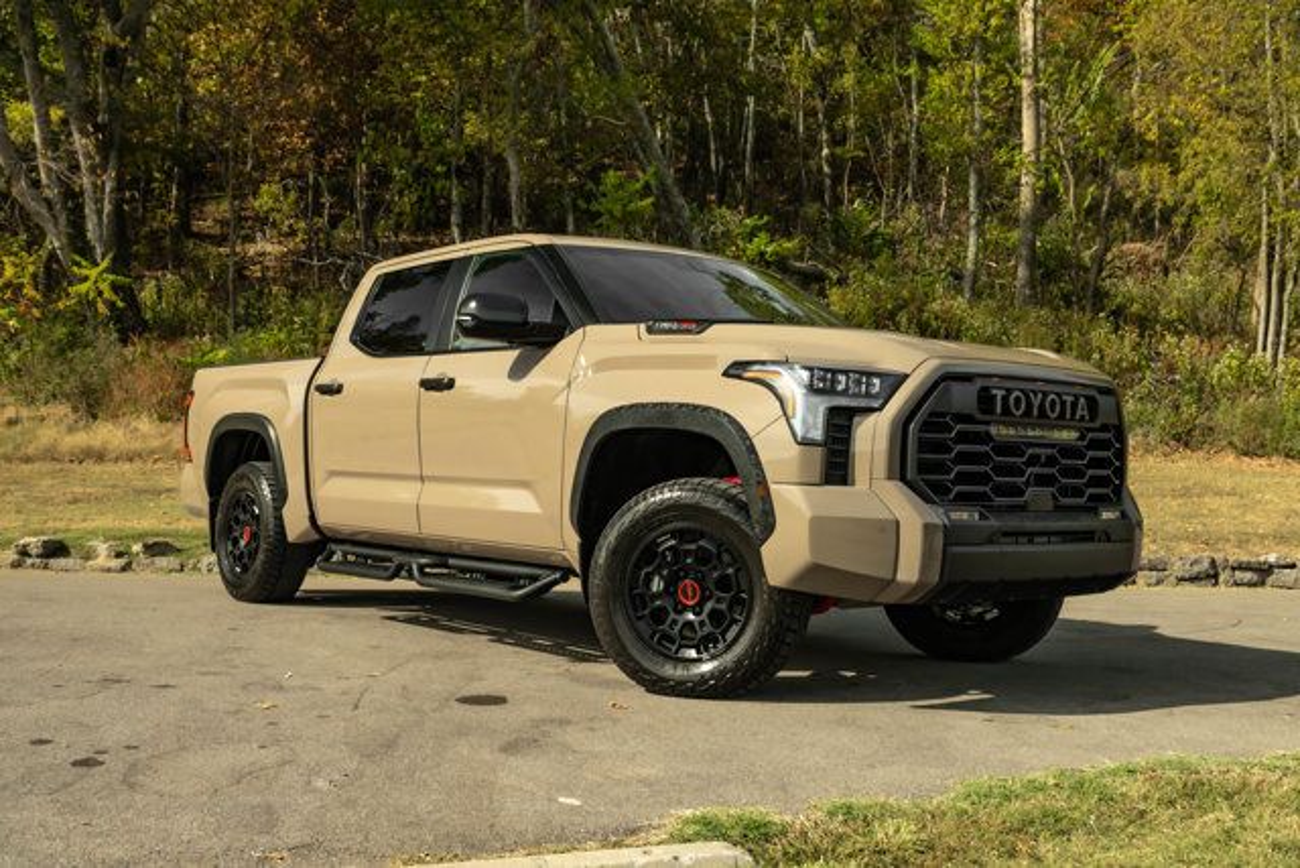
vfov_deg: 33.3
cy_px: 434
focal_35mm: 40
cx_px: 650
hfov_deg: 48.2
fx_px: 1452
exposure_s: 1/800
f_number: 7.1
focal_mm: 40
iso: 640
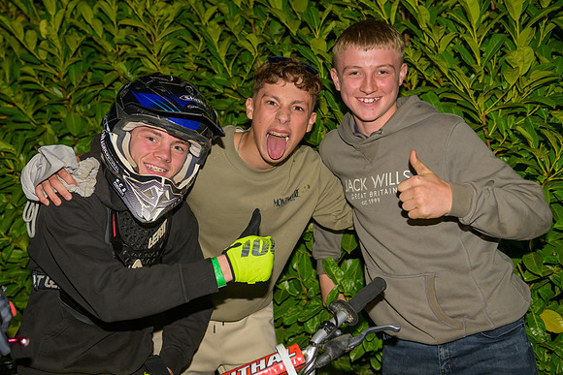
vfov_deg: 30.2
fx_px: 697
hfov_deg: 43.9
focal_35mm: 45
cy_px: 177
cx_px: 237
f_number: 2.8
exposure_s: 1/60
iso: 1000
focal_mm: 36
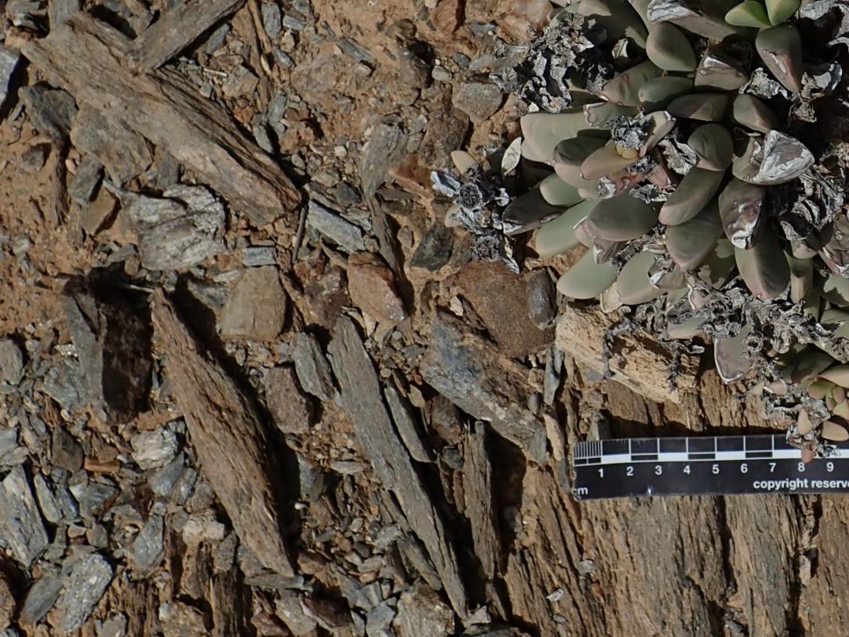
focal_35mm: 61
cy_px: 177
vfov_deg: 23.8
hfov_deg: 30.8
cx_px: 691
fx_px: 1496
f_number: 9
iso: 100
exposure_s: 1/640
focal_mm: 5.5
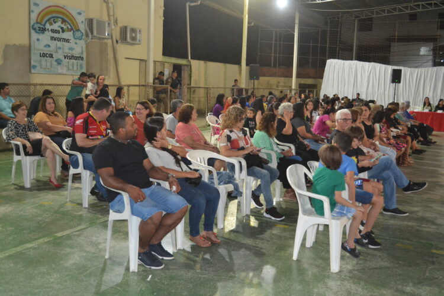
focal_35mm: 34
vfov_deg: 38.4
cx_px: 222
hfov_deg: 55.1
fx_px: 425
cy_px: 148
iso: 1800
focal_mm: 23
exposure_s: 1/60
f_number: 3.8
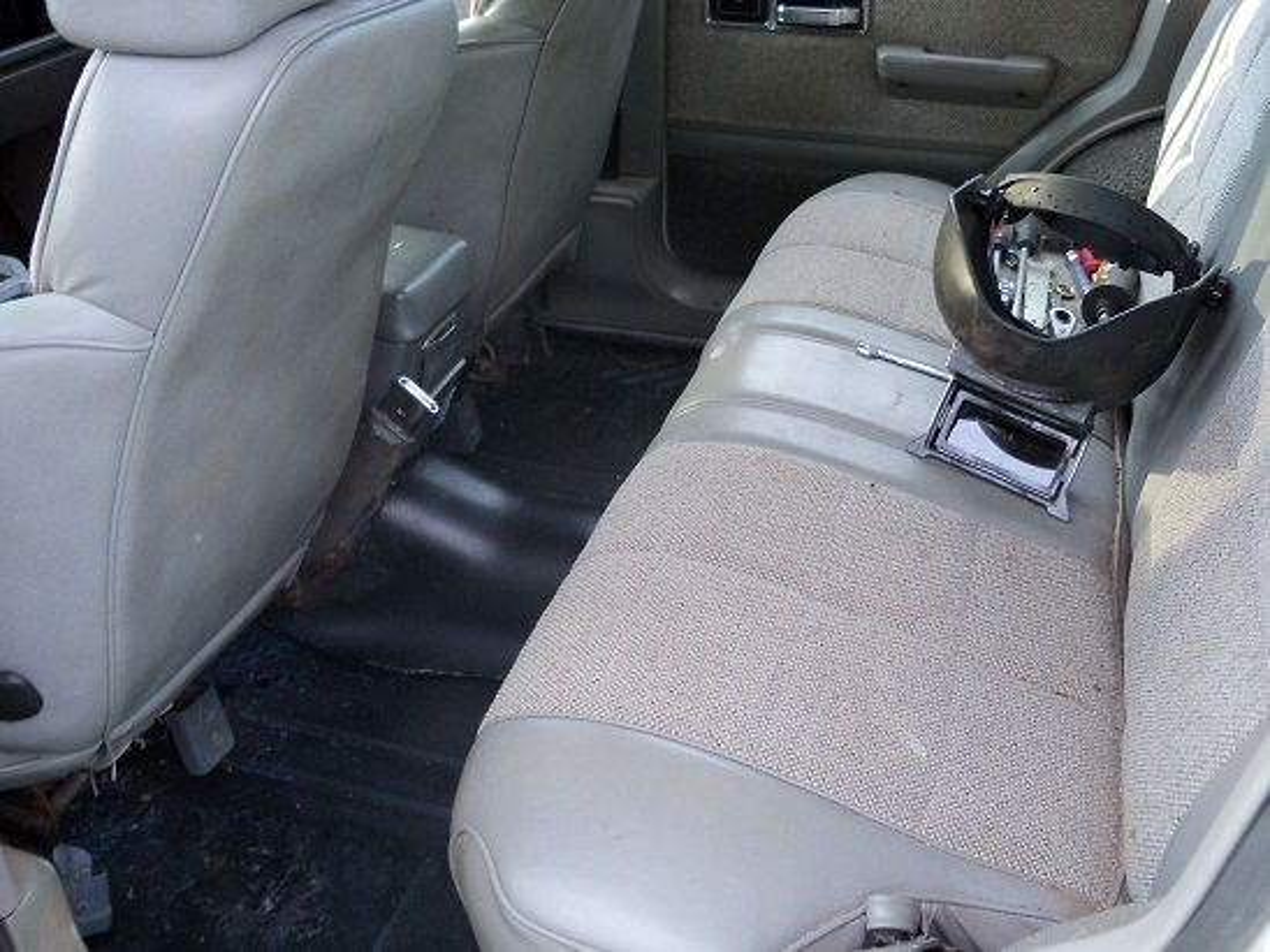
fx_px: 1284
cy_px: 476
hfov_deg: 52.6
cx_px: 635
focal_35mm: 35
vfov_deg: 40.7
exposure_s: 1/40
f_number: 3.5
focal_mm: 6.2
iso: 160
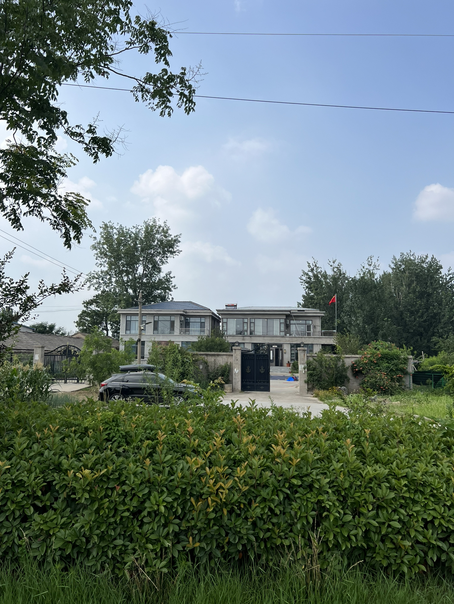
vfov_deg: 67.3
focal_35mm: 26
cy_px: 302
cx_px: 227
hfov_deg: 53.1
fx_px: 454
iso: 50
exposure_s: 1/5587
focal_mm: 5.7
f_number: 1.5
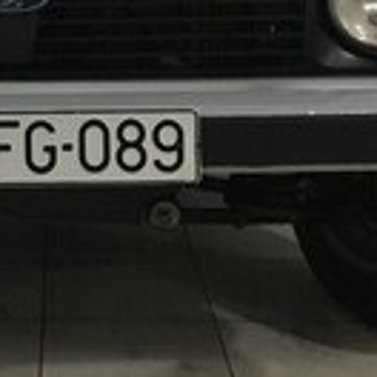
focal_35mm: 96
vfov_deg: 17.2
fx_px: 1183
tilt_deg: -2.9
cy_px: -94
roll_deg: +0.0
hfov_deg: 17.7
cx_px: 3
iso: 250
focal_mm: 4.15
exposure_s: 1/33
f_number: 2.2
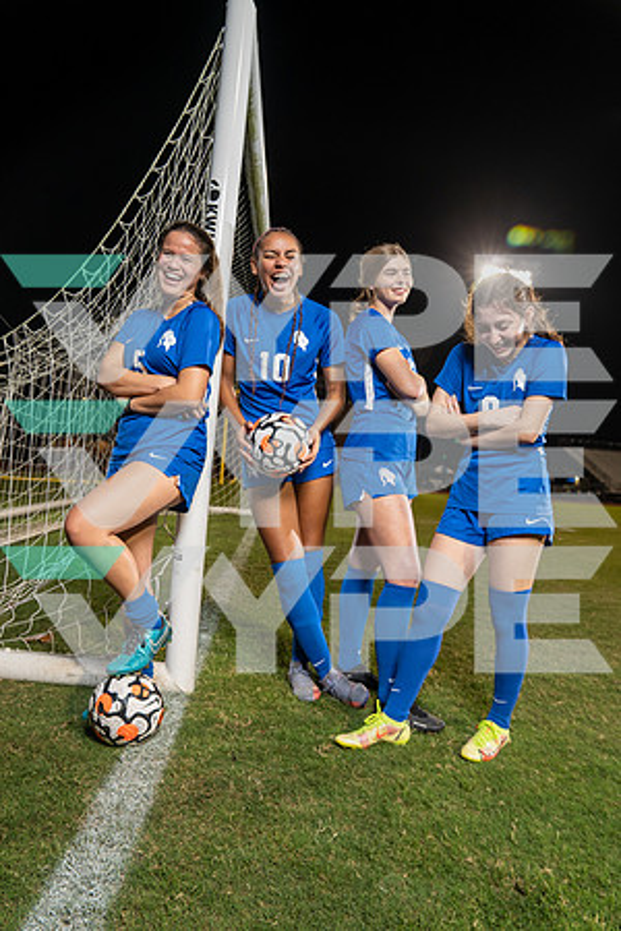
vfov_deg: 73.7
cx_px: 310
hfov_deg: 53.1
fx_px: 621
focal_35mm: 24
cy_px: 466
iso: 640
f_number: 4
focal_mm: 24
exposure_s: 1/125
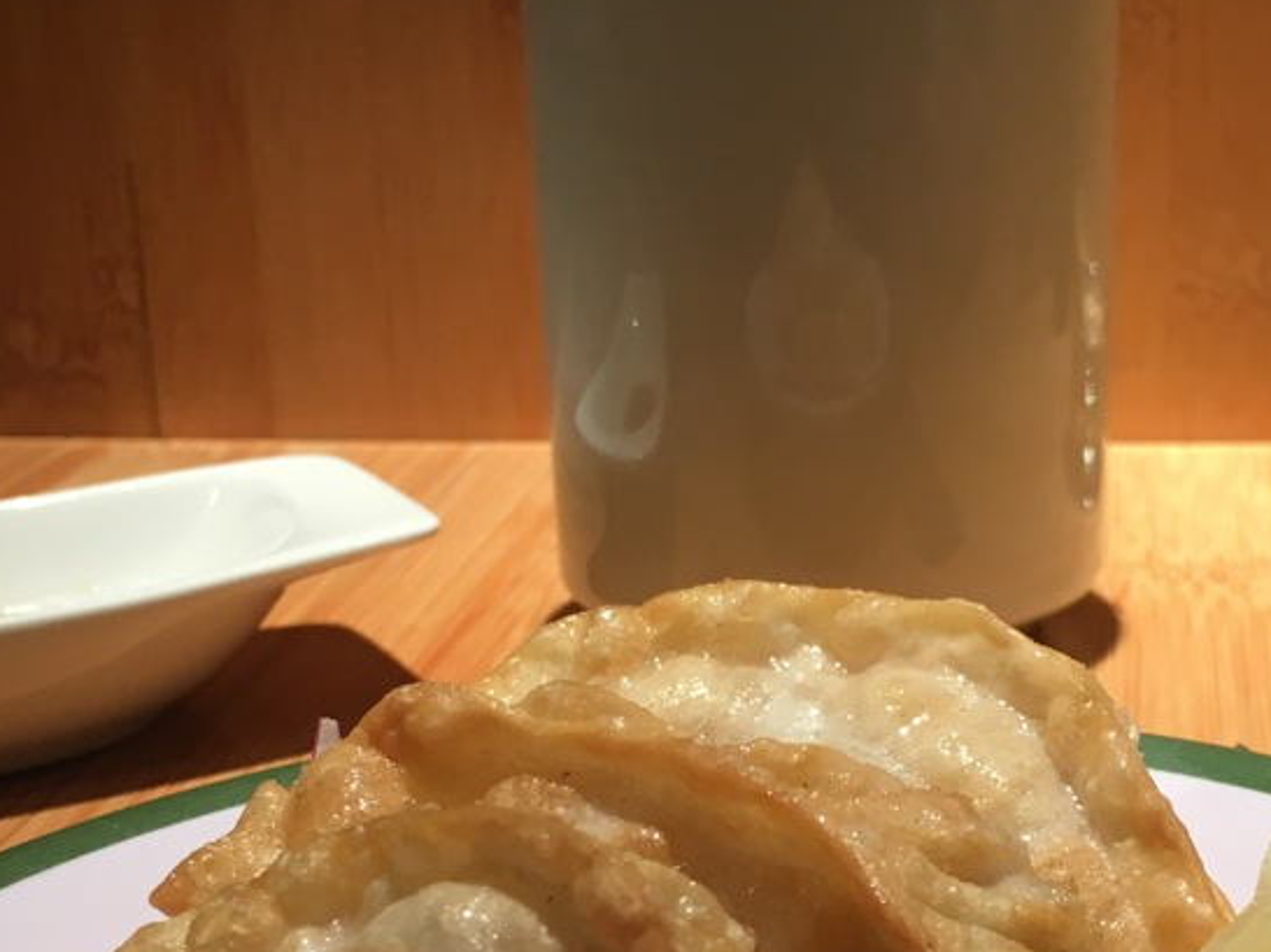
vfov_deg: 21.5
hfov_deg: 28.5
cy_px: 642
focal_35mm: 68
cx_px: 736
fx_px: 2496
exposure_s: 1/33
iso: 40
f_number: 2.2
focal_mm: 4.15
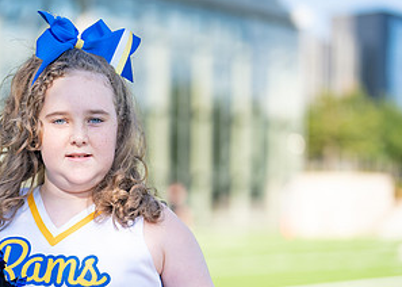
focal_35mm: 108
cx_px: 64
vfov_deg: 13.2
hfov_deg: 18.3
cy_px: 259
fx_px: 1233
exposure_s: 1/3200
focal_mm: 50
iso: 100
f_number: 1.2
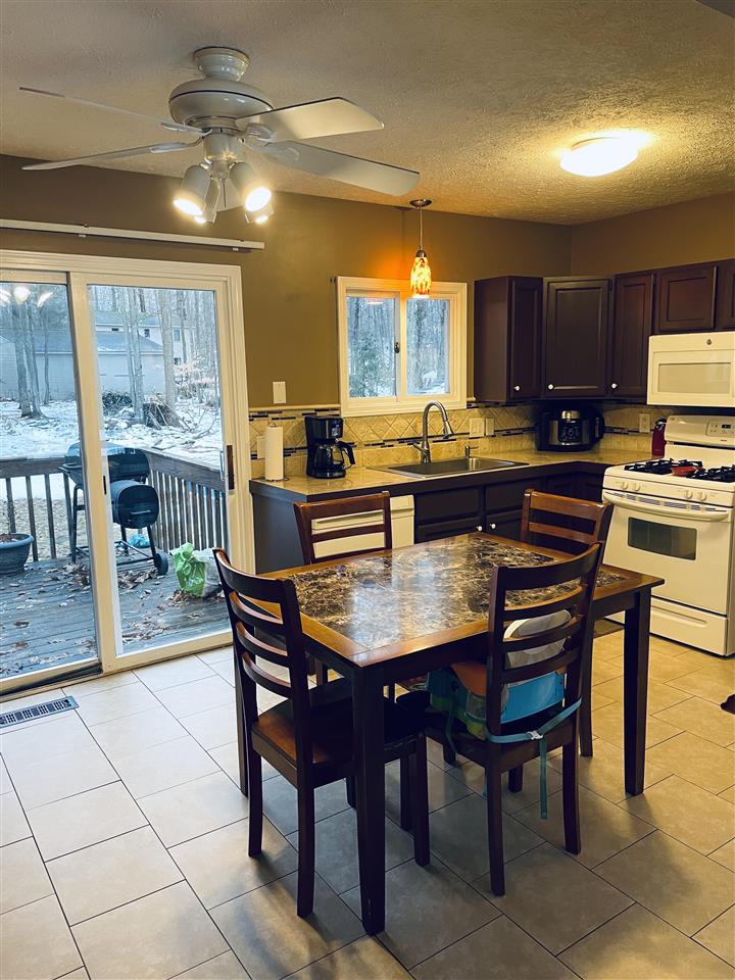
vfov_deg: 67.3
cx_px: 368
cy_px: 490
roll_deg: +1.2
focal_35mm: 26
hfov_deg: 53.1
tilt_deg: -8.2
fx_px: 736
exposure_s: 1/60
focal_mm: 4.2
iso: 125
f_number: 1.6
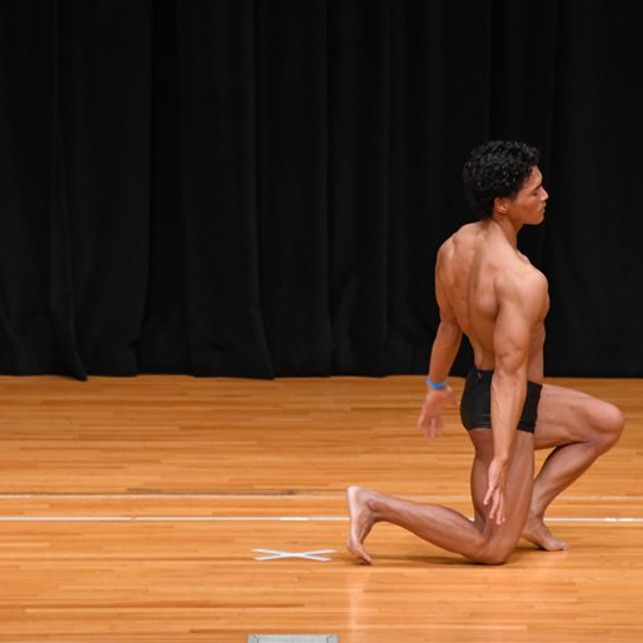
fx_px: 7271
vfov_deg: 5.1
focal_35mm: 346
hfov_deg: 5.1
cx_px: 397
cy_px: 322
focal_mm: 180
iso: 3200
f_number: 5.6
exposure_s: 1/400
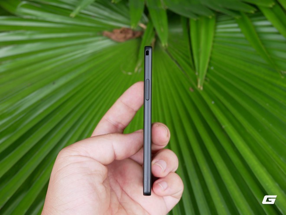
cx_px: 143
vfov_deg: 29.1
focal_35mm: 50
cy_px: 108
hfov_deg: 38.2
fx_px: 413
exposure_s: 1/125
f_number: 5
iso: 200
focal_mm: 25
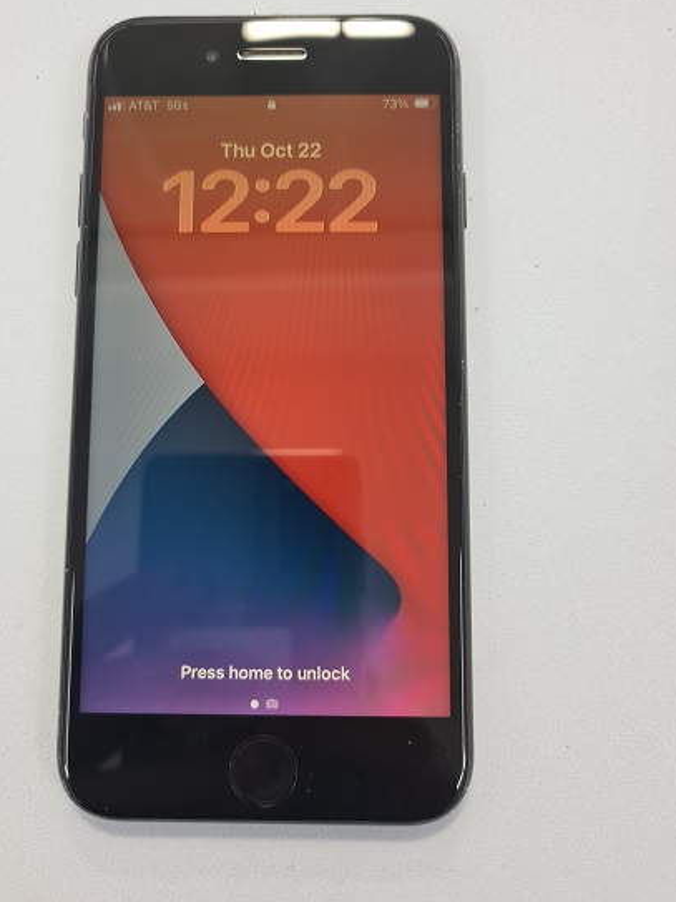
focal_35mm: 29
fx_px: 755
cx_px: 321
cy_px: 411
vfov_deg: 61.6
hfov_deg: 48.2
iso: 80
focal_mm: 5.4
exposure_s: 1/60
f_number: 1.8
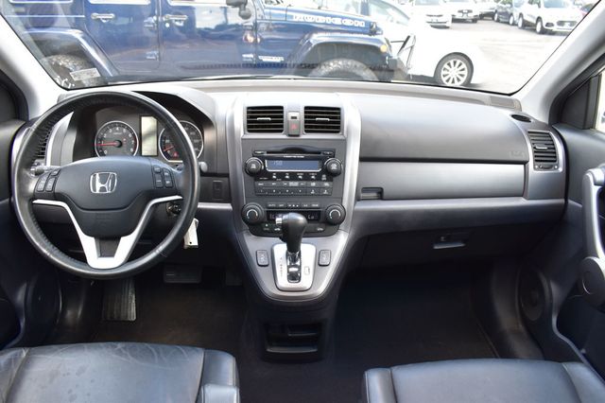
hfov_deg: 67.4
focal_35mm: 27
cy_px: 202
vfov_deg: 47.9
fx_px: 453
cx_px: 302
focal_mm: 18
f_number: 8
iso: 400
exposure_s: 1/50
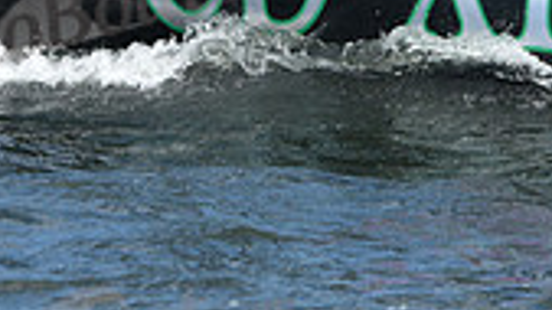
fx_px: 6425
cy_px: -194
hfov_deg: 4.9
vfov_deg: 2.8
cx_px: 467
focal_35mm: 439
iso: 320
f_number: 8
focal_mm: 122
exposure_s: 1/1000
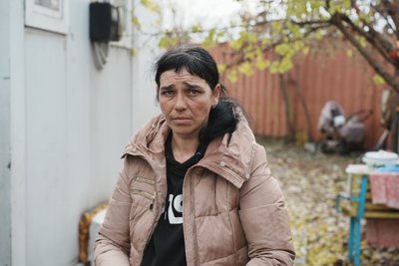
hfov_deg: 39.6
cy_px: 133
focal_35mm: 50
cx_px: 200
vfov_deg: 27.0
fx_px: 554
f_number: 3.5
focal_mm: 50
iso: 400
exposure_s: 1/2000
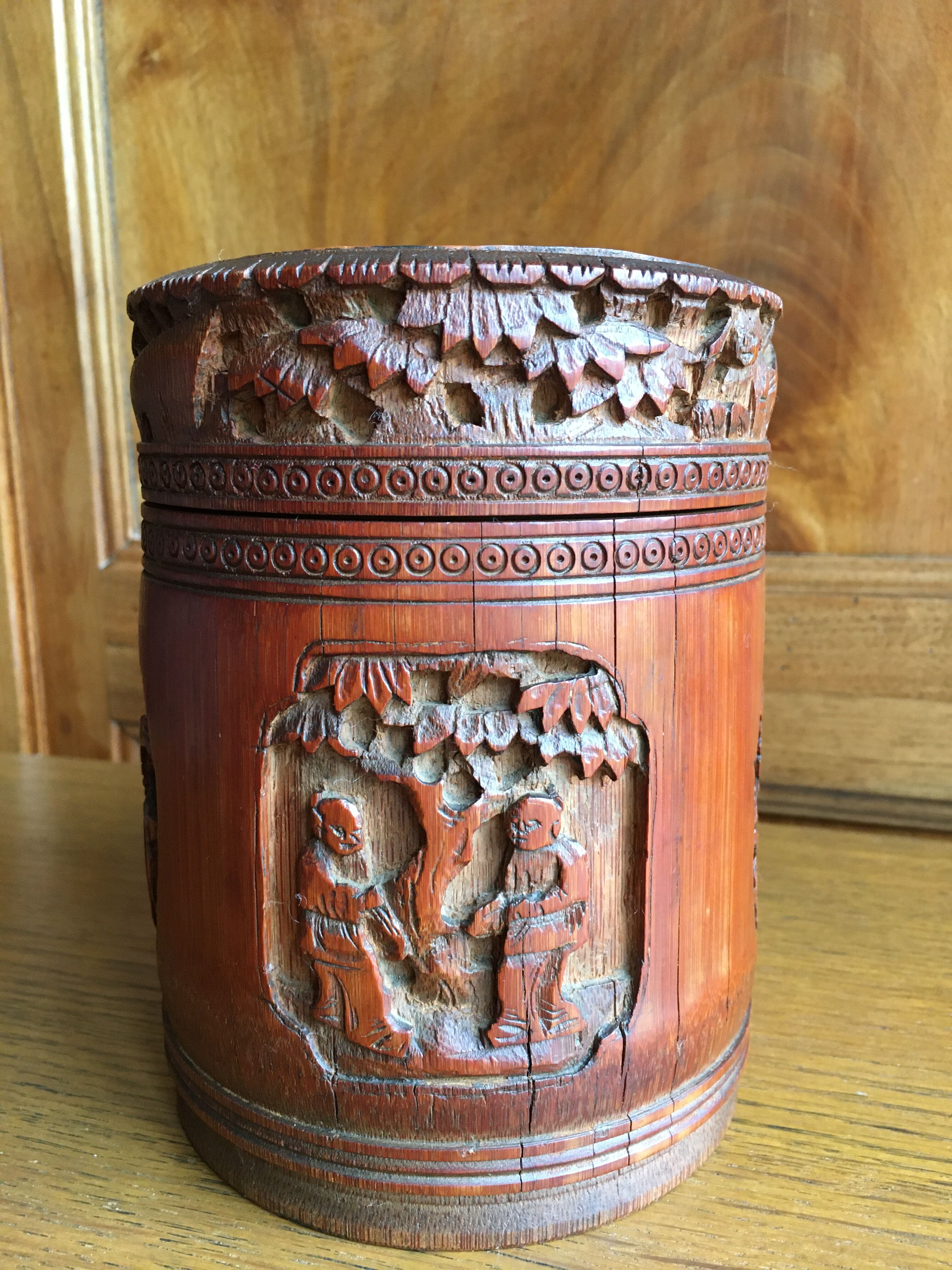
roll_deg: +0.4
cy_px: 635
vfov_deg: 61.7
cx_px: 476
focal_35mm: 29
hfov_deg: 48.2
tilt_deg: -10.3
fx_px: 1063
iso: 200
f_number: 2.2
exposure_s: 1/33
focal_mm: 4.15
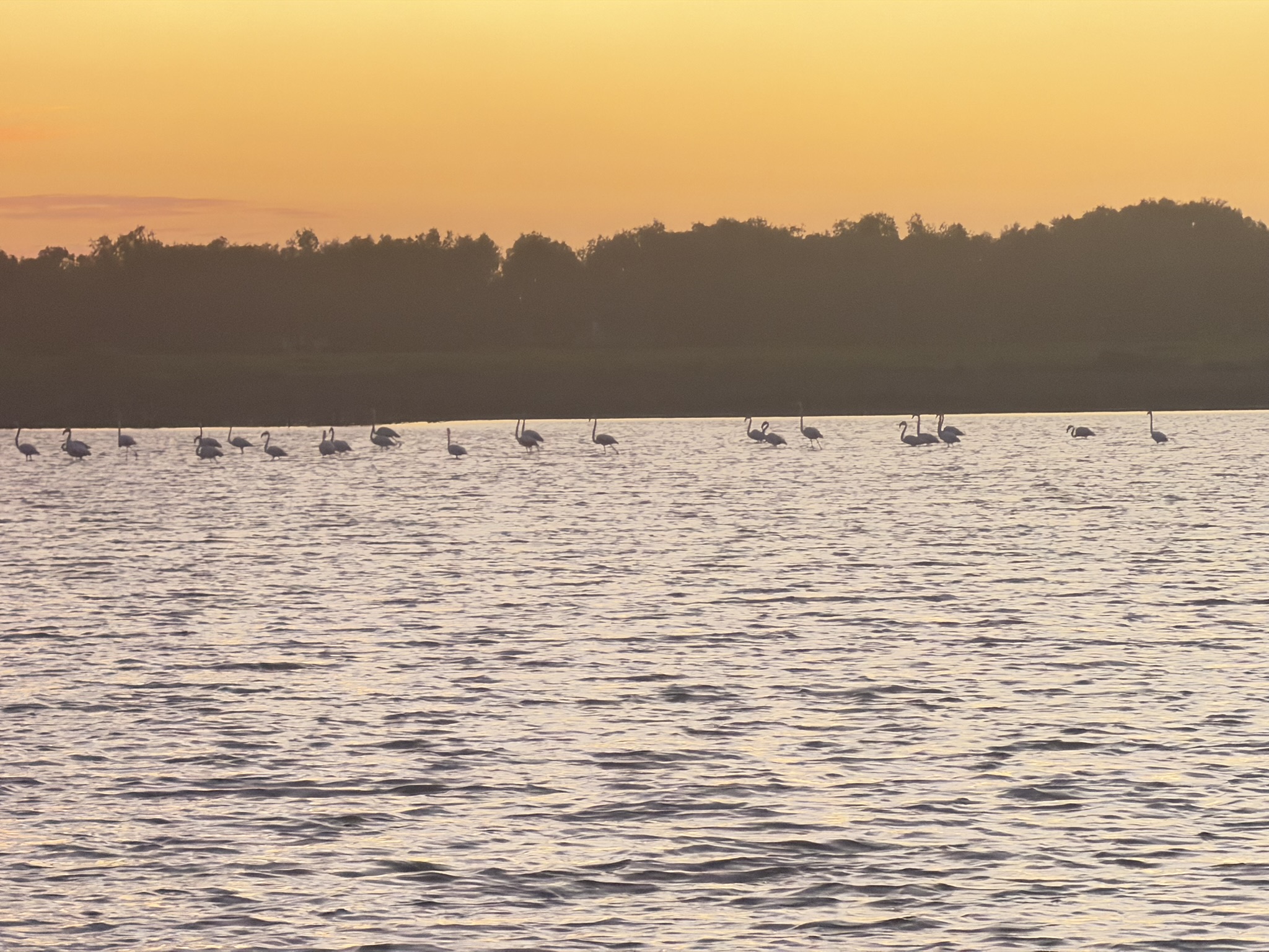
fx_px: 7332
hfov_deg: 9.9
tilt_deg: -1.3
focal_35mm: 200
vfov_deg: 7.4
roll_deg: +0.9
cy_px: 476
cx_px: 634
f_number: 2.8
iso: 640
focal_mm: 16.89
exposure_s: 1/59
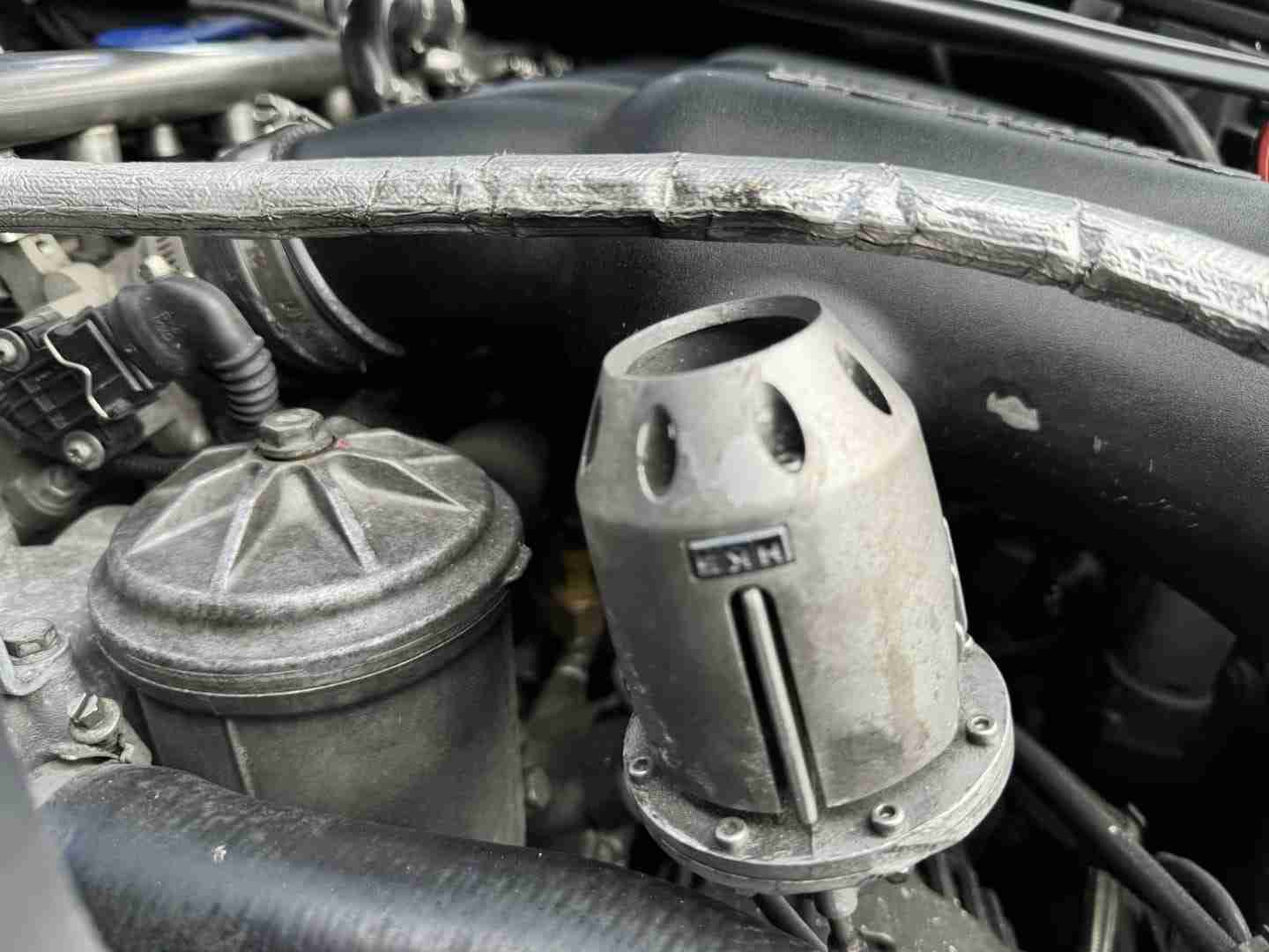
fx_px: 880
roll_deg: -5.1
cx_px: 634
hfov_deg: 71.6
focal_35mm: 24
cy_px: 476
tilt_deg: -26.8
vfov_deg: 56.8
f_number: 1.78
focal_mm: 6.76
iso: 80
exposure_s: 1/397
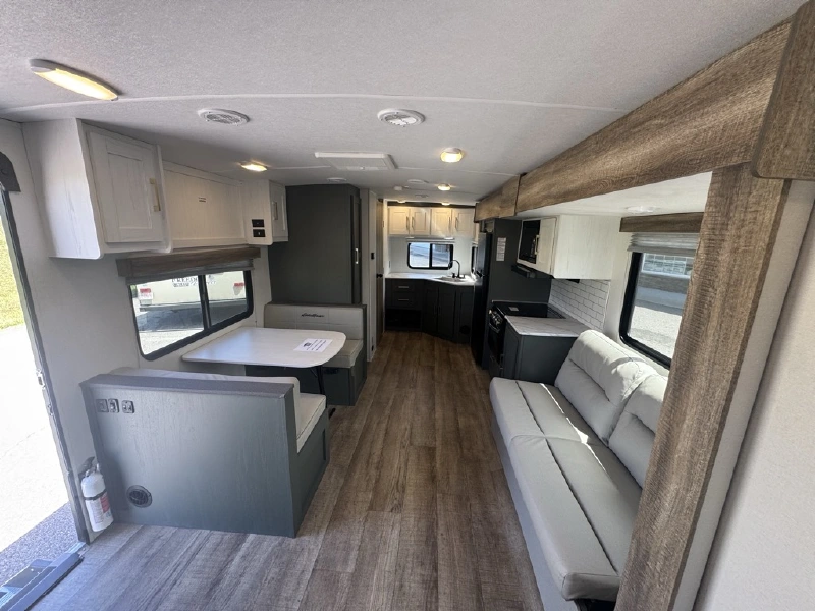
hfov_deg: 102.1
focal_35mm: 14
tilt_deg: -15.2
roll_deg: +1.0
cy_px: 306
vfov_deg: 85.7
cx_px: 408
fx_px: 330
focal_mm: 2.22
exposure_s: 1/99
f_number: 2.2
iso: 125
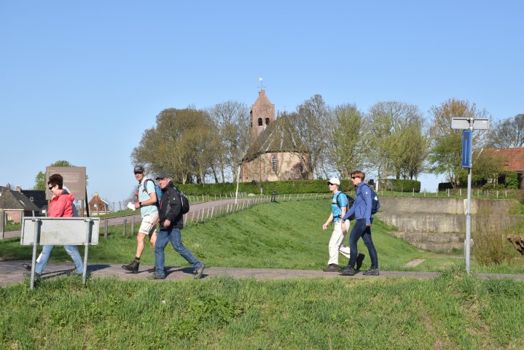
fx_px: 1092
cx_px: 262
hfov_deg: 27.0
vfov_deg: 18.2
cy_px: 175
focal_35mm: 75
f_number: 11
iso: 400
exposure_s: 1/640
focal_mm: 50
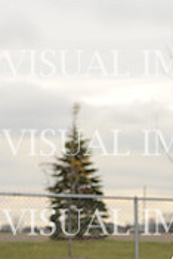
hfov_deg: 6.6
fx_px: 1475
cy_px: 340
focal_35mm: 205
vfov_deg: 9.8
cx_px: 257
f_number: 9
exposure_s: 1/250
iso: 320
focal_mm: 62
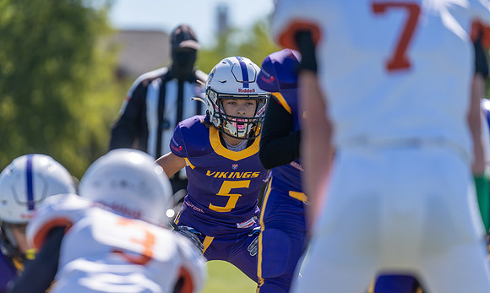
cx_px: 206
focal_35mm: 280
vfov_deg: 4.5
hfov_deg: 7.6
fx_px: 3692
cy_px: 138
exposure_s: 1/1600
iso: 100
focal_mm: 200
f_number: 2.8
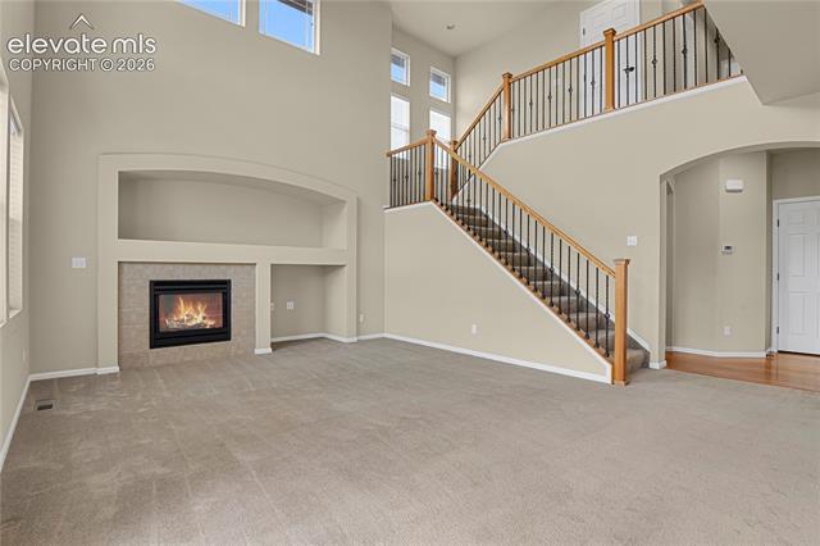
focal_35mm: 17
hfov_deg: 93.3
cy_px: 273
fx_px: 387
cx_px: 410
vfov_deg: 70.4
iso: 250
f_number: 8
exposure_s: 1.6
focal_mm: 17
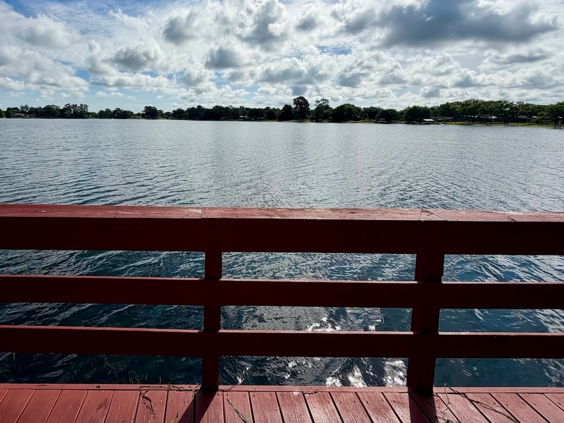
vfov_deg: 67.1
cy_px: 146
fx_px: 310
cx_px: 199
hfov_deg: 82.4
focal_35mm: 19
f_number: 2.2
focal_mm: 2.22
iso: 20
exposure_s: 1/2506
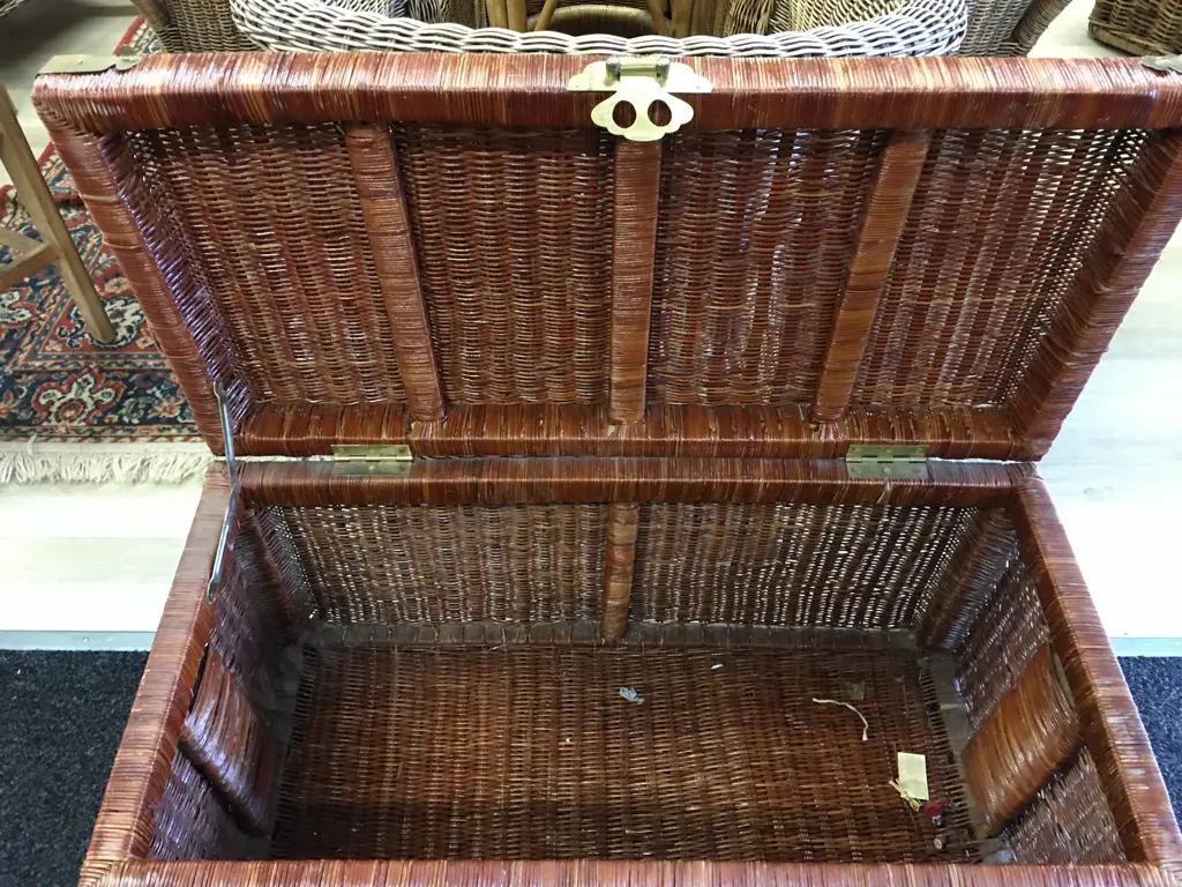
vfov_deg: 48.2
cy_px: 444
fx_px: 990
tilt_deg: -47.6
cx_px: 591
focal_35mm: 29
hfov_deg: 61.7
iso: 100
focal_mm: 4.15
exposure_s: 1/8
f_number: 2.2
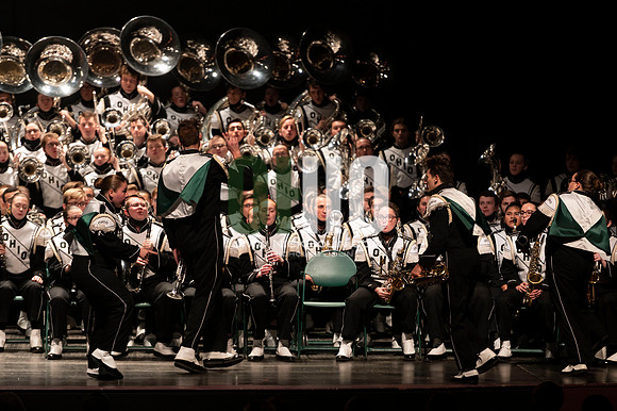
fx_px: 3426
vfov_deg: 6.9
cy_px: 206
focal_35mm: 200
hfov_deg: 10.3
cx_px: 308
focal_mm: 200
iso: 2500
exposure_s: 1/500
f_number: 2.8
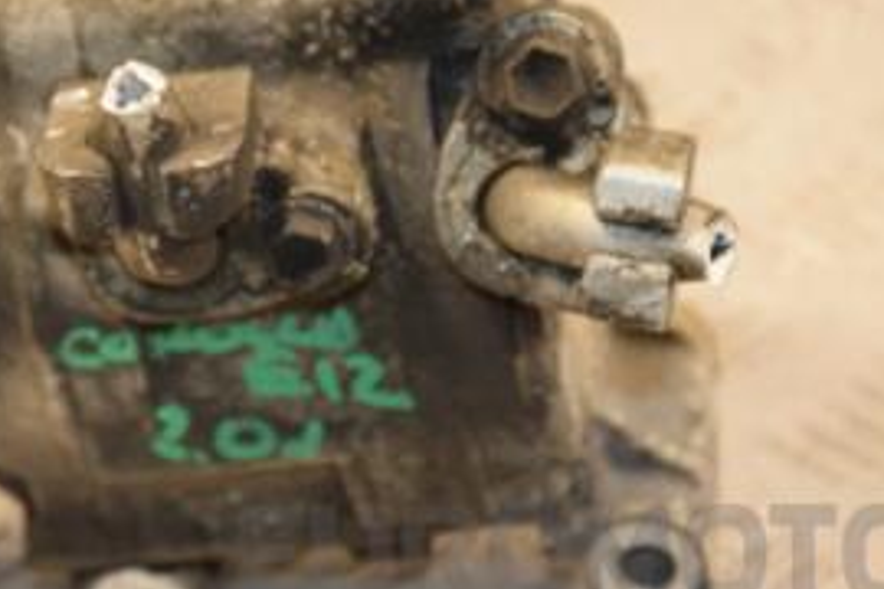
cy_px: 118
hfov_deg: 8.8
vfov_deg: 5.9
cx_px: 177
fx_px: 5721
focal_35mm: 233
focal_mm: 70
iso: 800
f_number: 5.3
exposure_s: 1/100
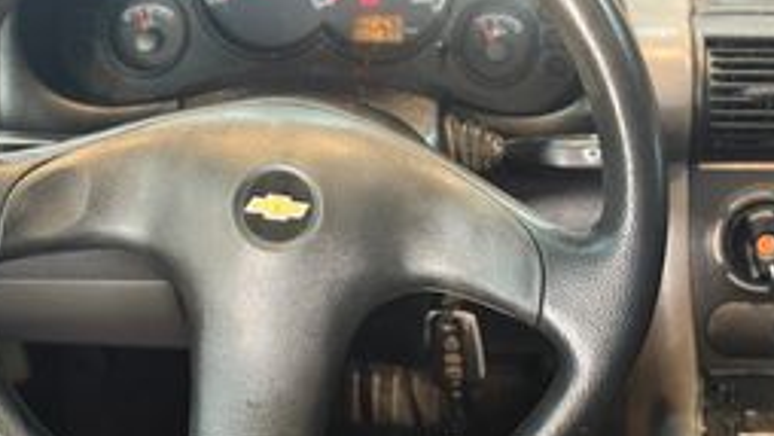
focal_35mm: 97
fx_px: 1991
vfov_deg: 12.5
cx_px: 500
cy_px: 308
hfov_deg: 21.9
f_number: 1.78
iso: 250
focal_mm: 6.76
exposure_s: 1/40
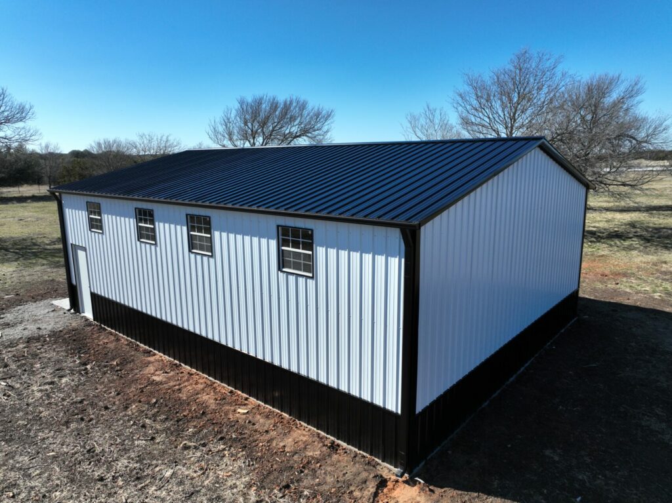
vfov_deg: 56.8
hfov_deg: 71.6
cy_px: 252
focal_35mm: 24
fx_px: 466
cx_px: 336
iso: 110
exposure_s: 1/2000
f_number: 2.8
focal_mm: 12.29
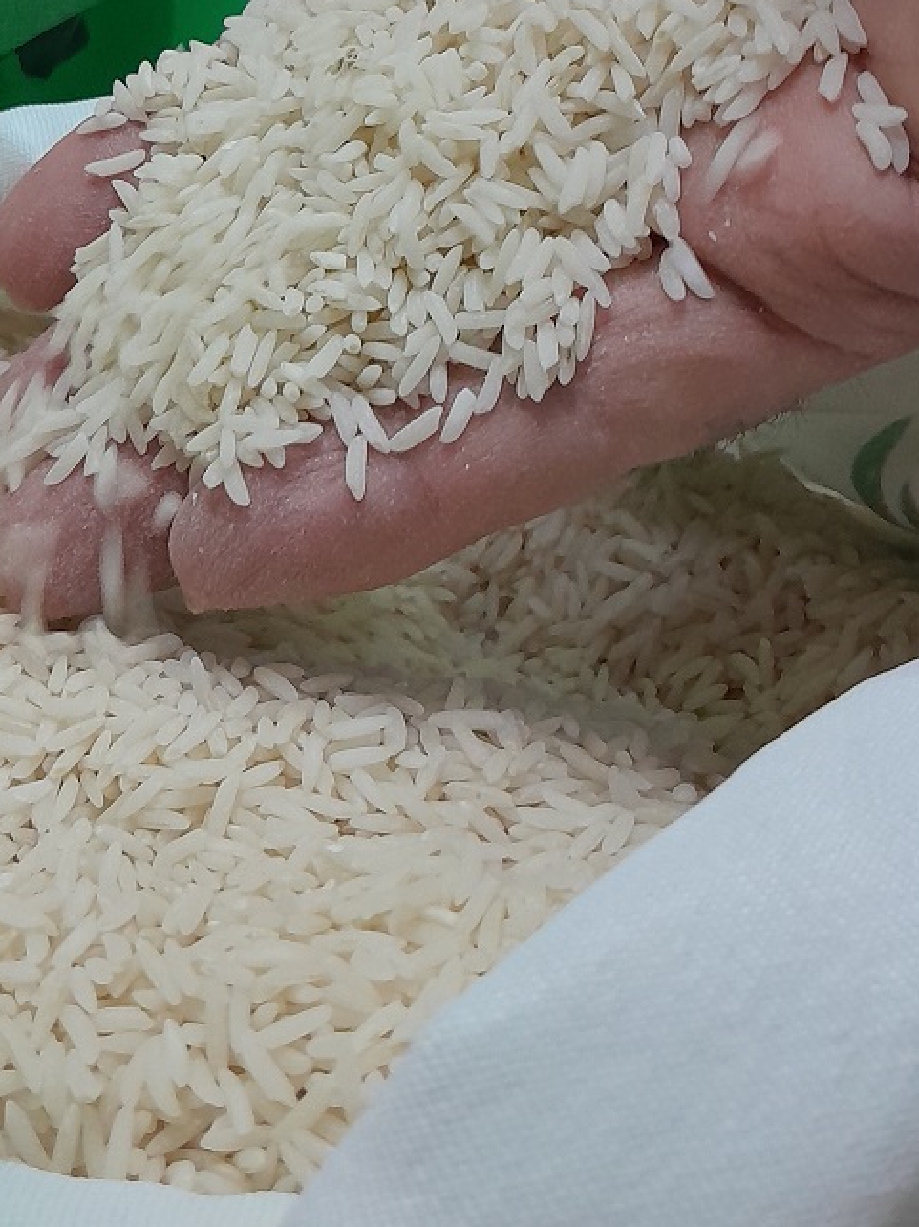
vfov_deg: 34.0
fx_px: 1913
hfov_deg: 26.7
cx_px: 235
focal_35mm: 54
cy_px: 167
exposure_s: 1/50
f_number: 1.8
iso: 320
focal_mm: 3.98
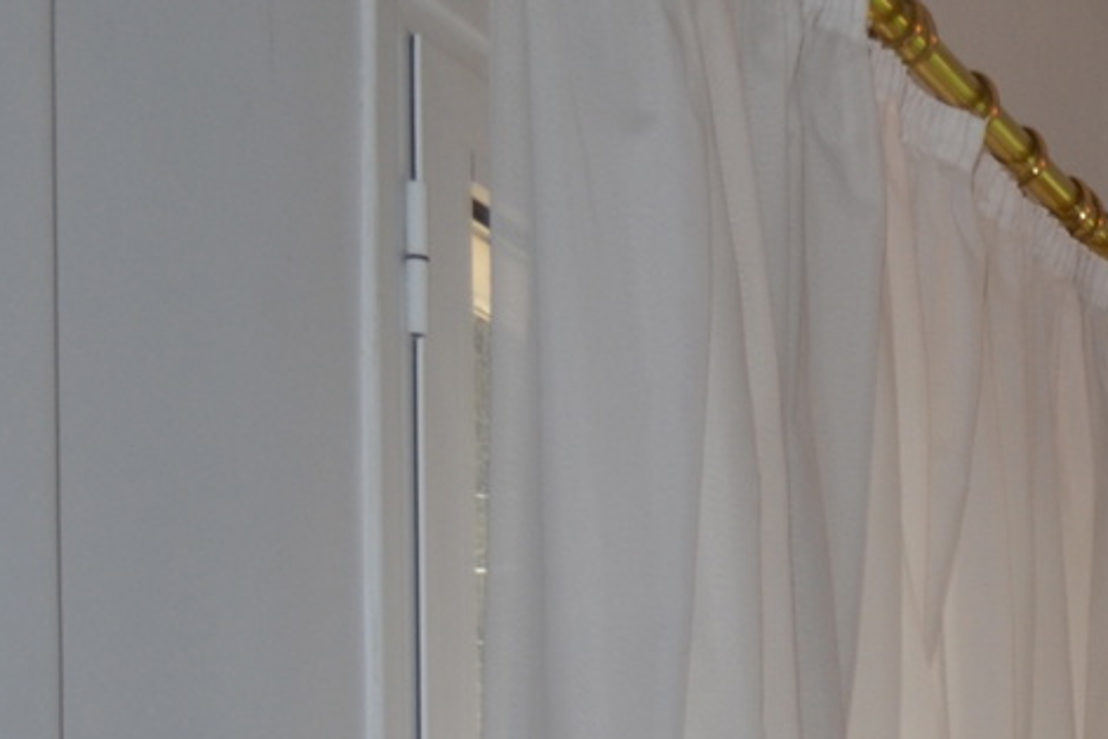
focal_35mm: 110
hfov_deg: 15.6
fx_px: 3385
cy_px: 1292
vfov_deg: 11.6
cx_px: 2061
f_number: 4
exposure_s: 1/125
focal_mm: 18
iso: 250
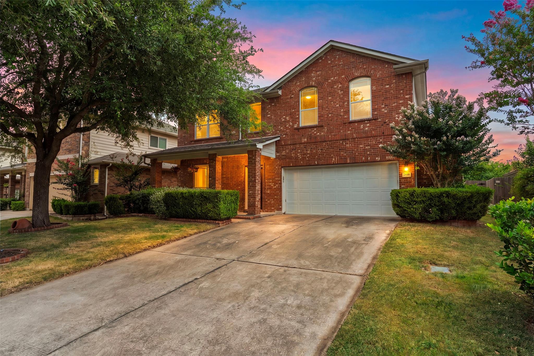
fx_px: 297
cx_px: 267
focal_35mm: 20
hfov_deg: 84.0
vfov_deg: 61.9
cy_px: 178
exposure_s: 1/60
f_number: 9
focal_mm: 20
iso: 100
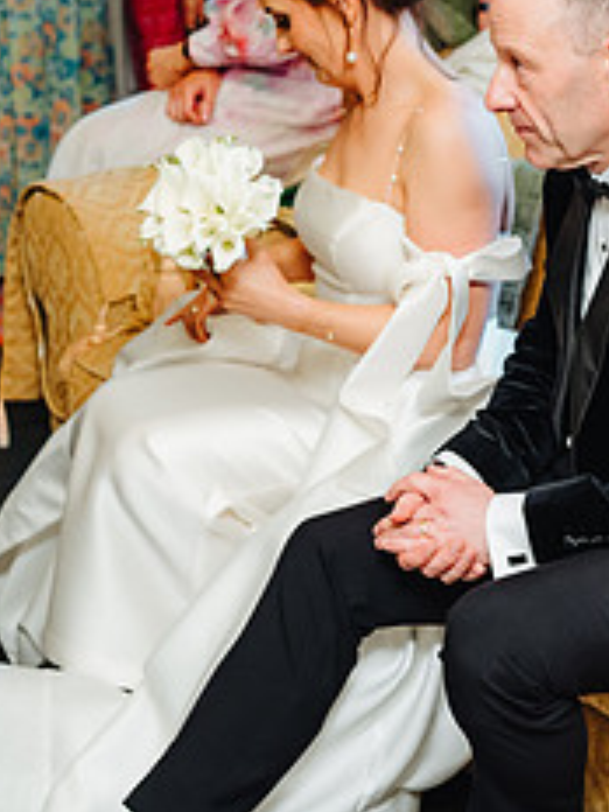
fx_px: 1970
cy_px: 236
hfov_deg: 17.6
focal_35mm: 84
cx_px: 346
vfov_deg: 23.1
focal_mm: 35
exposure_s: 1/200
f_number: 2.5
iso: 500
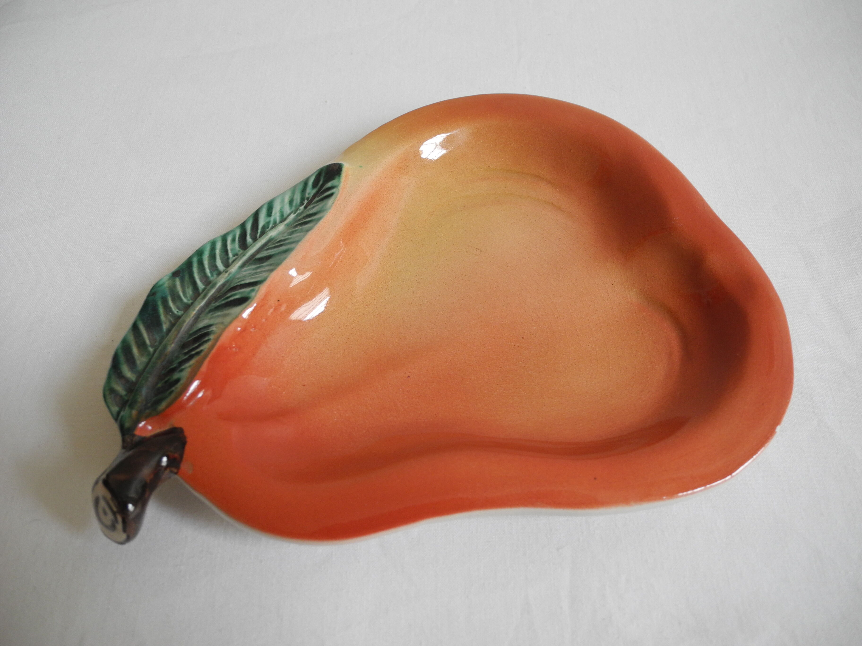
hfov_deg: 63.4
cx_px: 431
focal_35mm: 28
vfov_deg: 49.7
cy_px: 323
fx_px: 697
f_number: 2.8
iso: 193
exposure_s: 1/30
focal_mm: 6
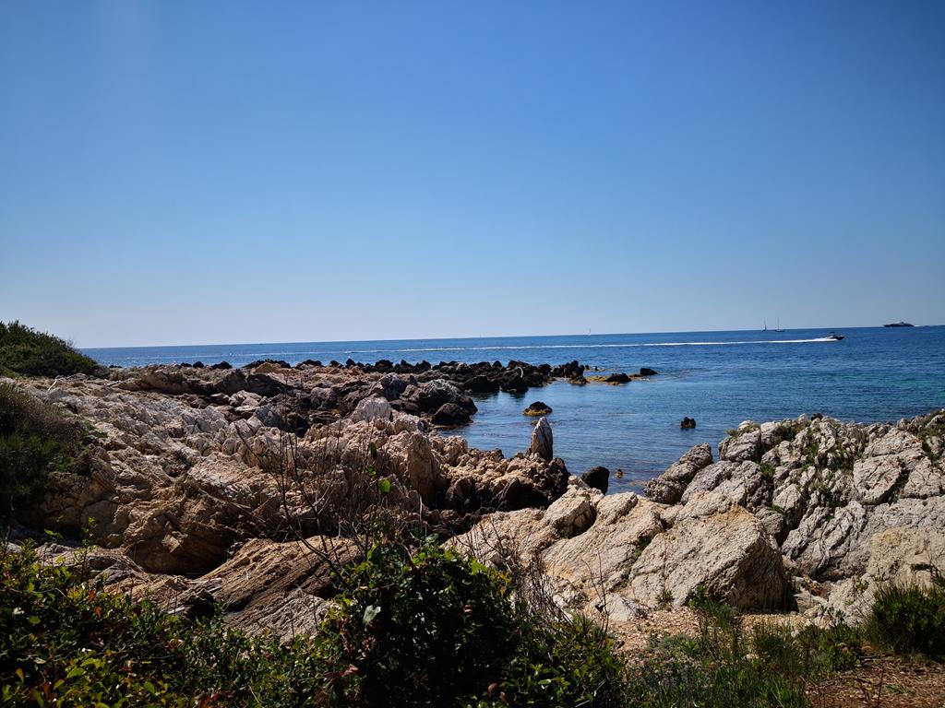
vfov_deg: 51.4
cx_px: 472
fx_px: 737
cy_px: 354
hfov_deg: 65.3
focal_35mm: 27
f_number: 1.6
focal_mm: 3.95
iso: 50
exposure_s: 1/3906
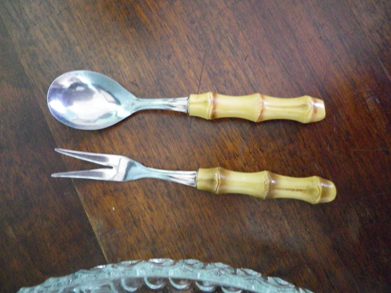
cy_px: 146
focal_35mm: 28
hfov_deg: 63.4
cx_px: 196
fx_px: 316
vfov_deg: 49.7
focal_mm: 4.9
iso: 800
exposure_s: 1/10
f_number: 2.6
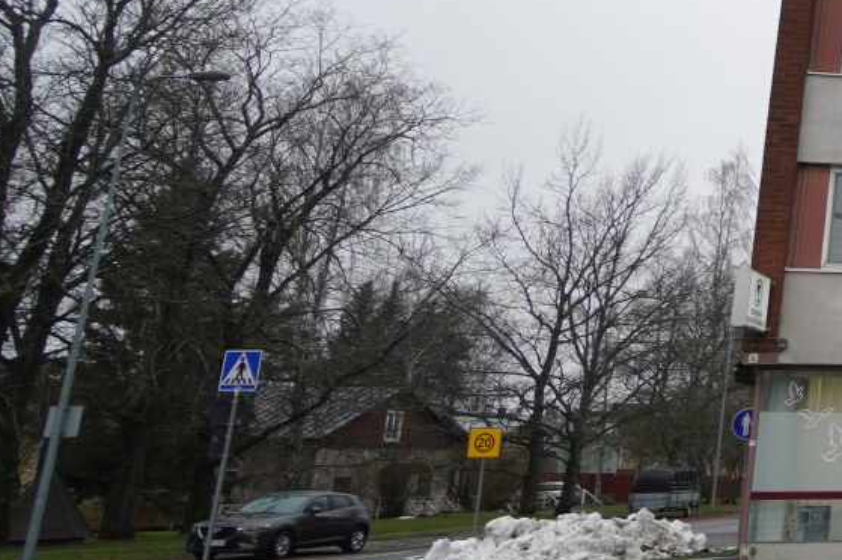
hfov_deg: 20.8
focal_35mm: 58
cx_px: 1580
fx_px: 1356
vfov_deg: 23.1
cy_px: 146
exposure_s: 1/30
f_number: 4
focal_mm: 10
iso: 125
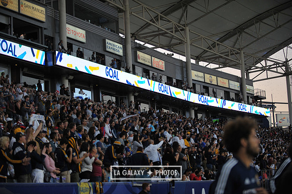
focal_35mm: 82
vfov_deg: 16.6
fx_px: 665
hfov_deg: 24.8
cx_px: 146
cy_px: 97
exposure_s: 1/1000
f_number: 2.8
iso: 640
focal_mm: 82
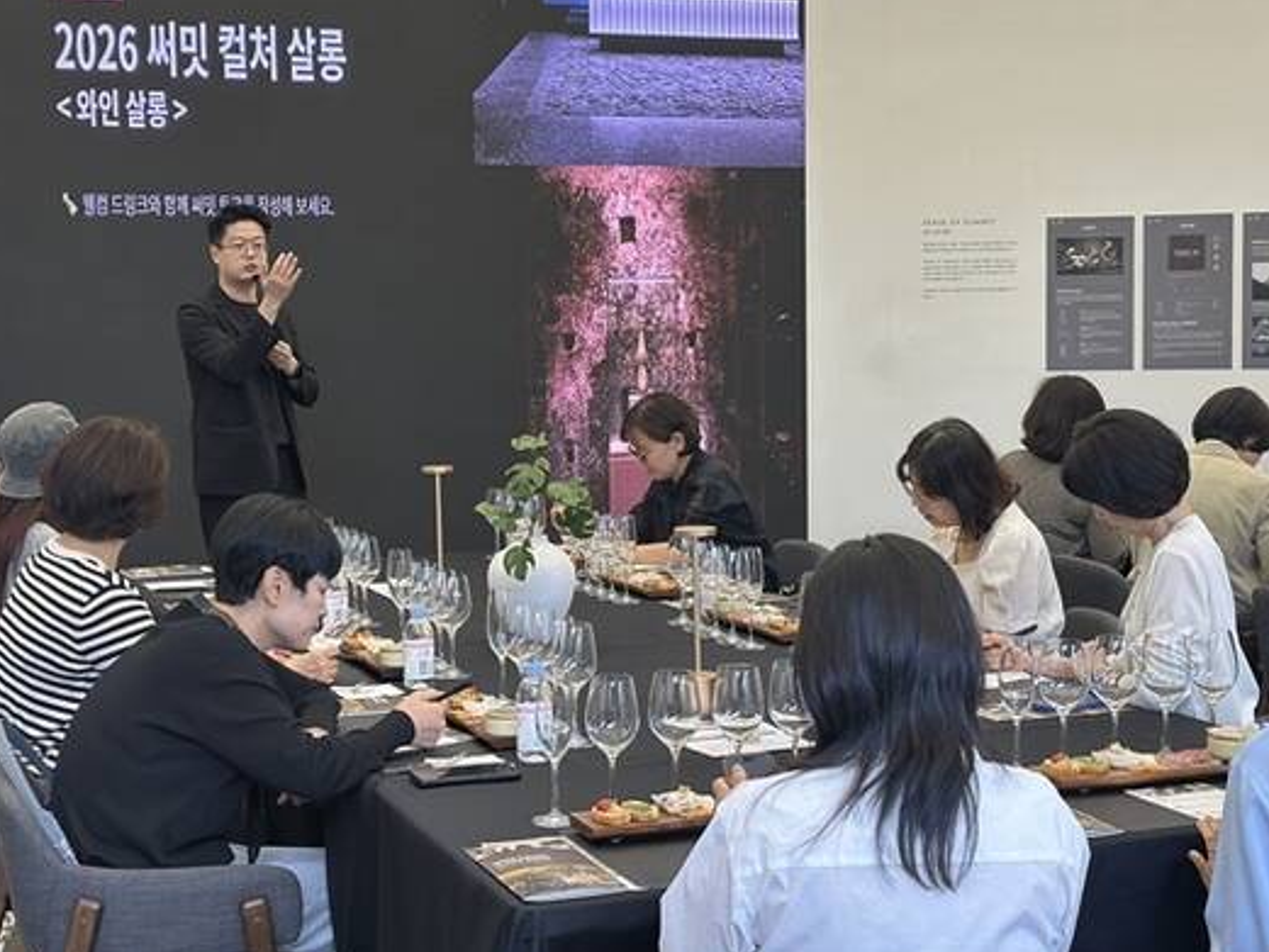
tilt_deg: -3.0
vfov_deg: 24.8
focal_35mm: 59
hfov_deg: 32.7
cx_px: 609
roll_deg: +0.4
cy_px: 399
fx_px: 2163
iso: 80
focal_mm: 6.86
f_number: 1.78
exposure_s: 1/187
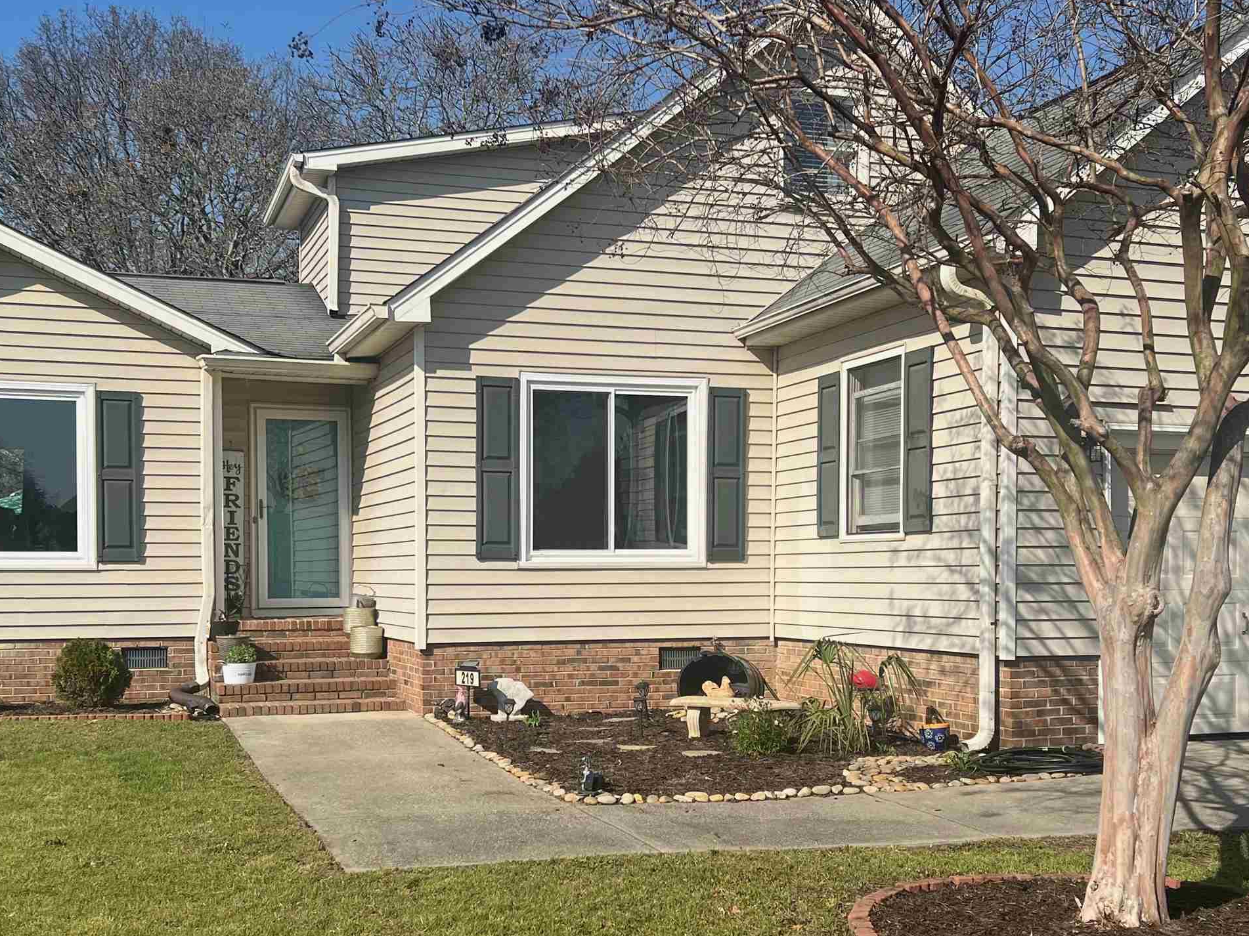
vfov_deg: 34.2
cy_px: 583
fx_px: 1515
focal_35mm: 42
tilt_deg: -0.4
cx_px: 581
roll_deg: +0.2
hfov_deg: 44.8
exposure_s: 1/5319
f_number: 1.5
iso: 50
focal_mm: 5.7
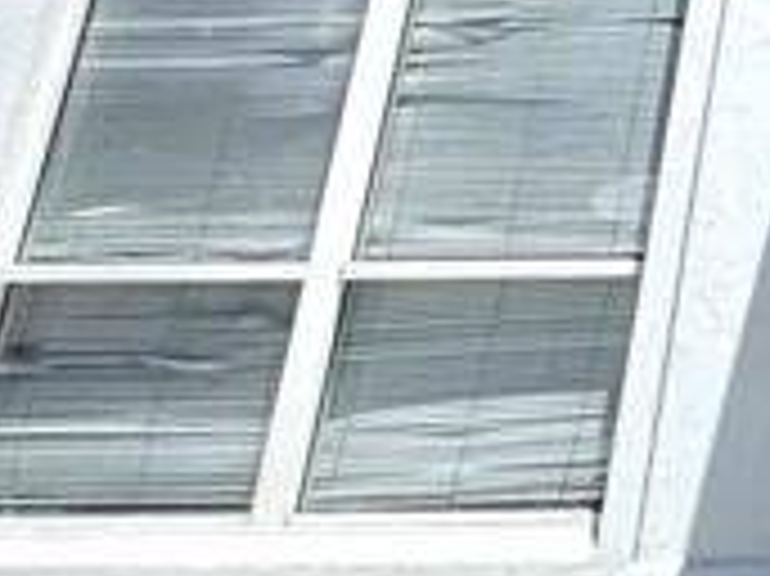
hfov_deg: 16.8
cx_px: 1581
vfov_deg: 13.3
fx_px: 1867
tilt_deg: +23.3
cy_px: -783
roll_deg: +0.3
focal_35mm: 84
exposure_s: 1/2985
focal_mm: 2.22
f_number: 2.2
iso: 50
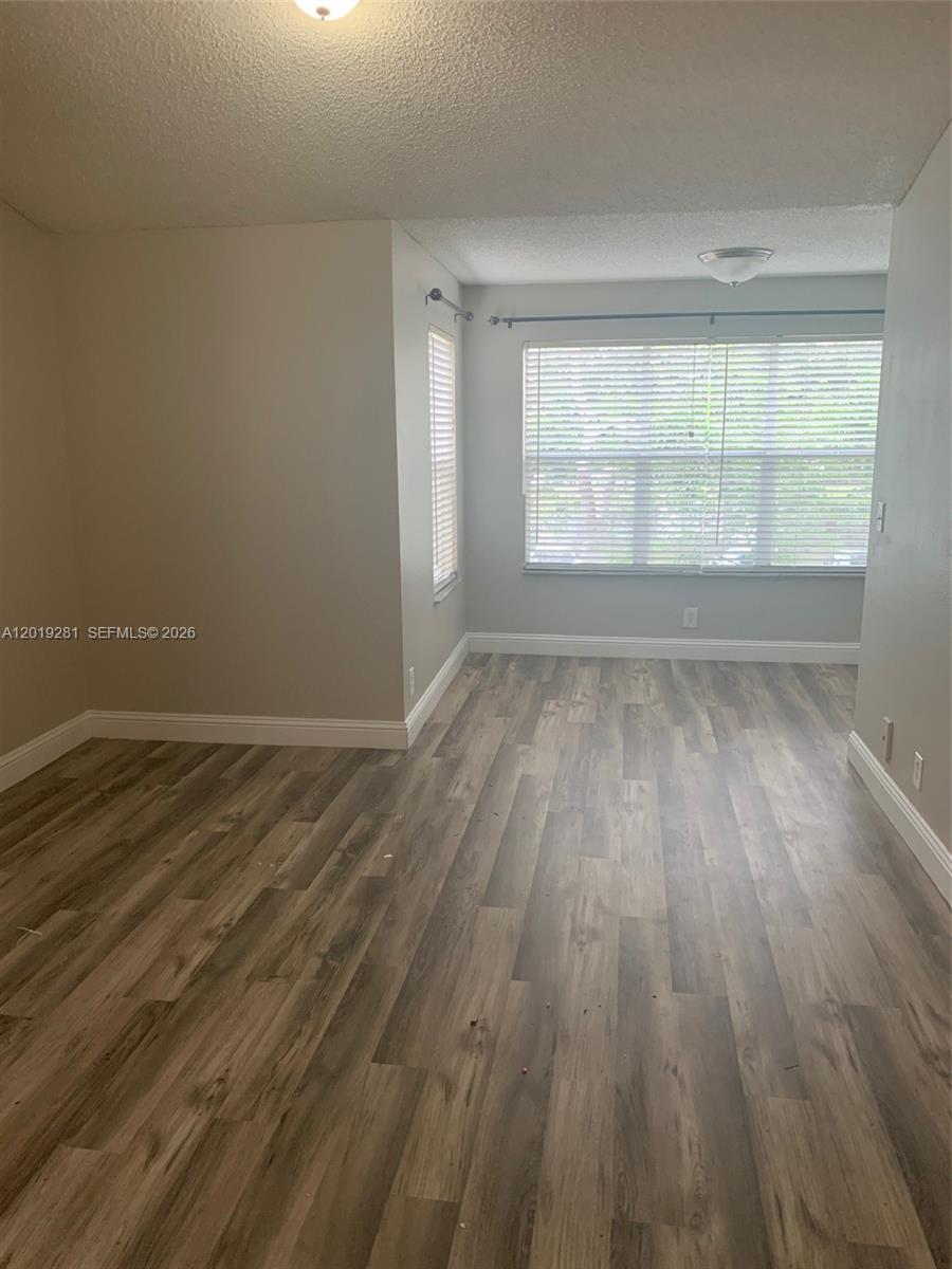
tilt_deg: -11.8
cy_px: 634
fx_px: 953
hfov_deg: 53.1
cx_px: 476
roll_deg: +0.0
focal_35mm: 26
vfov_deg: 67.3
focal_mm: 4.25
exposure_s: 1/60
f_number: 1.8
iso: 125
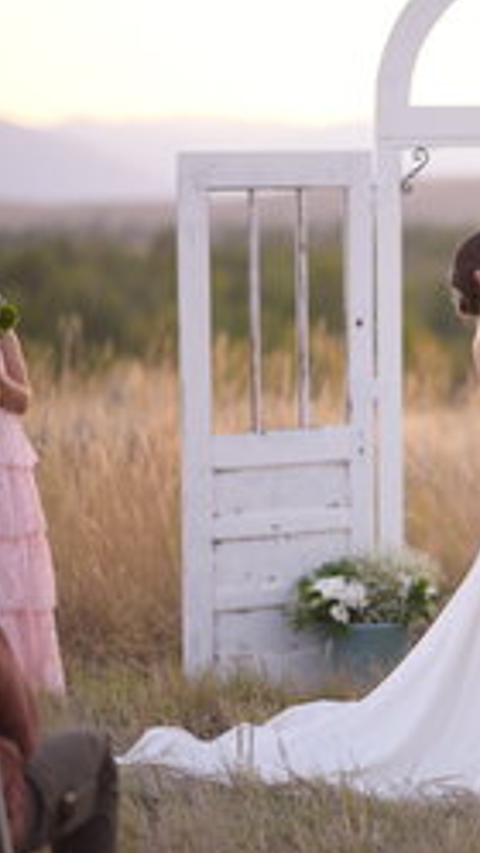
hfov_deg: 6.8
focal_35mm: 177
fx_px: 4006
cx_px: 573
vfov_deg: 12.2
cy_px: 426
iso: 320
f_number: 1.4
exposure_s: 1/800
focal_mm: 105
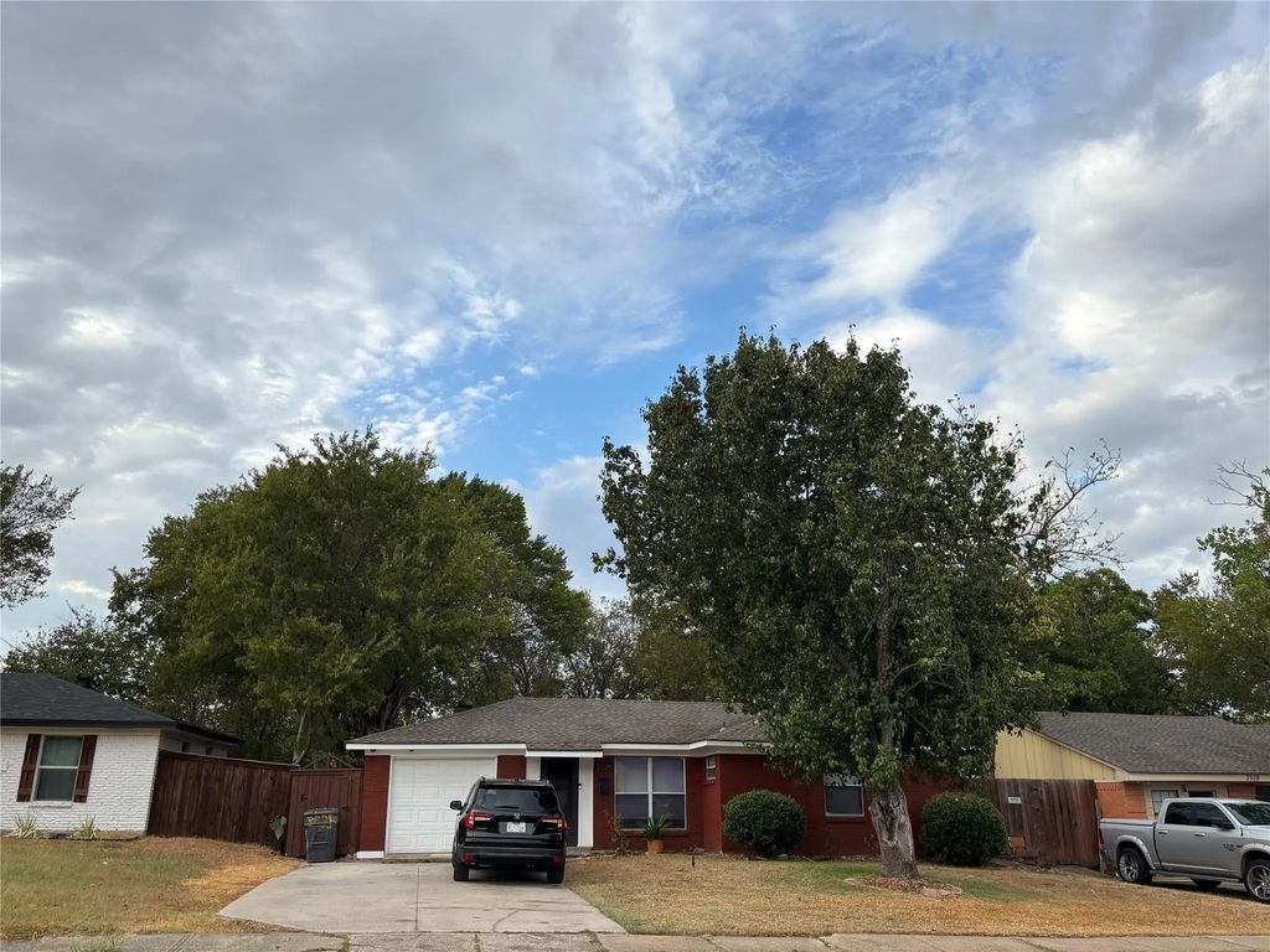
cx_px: 635
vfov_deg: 53.1
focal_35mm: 26
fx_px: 954
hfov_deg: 67.3
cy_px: 476
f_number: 1.6
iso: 50
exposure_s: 1/1418
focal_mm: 5.96
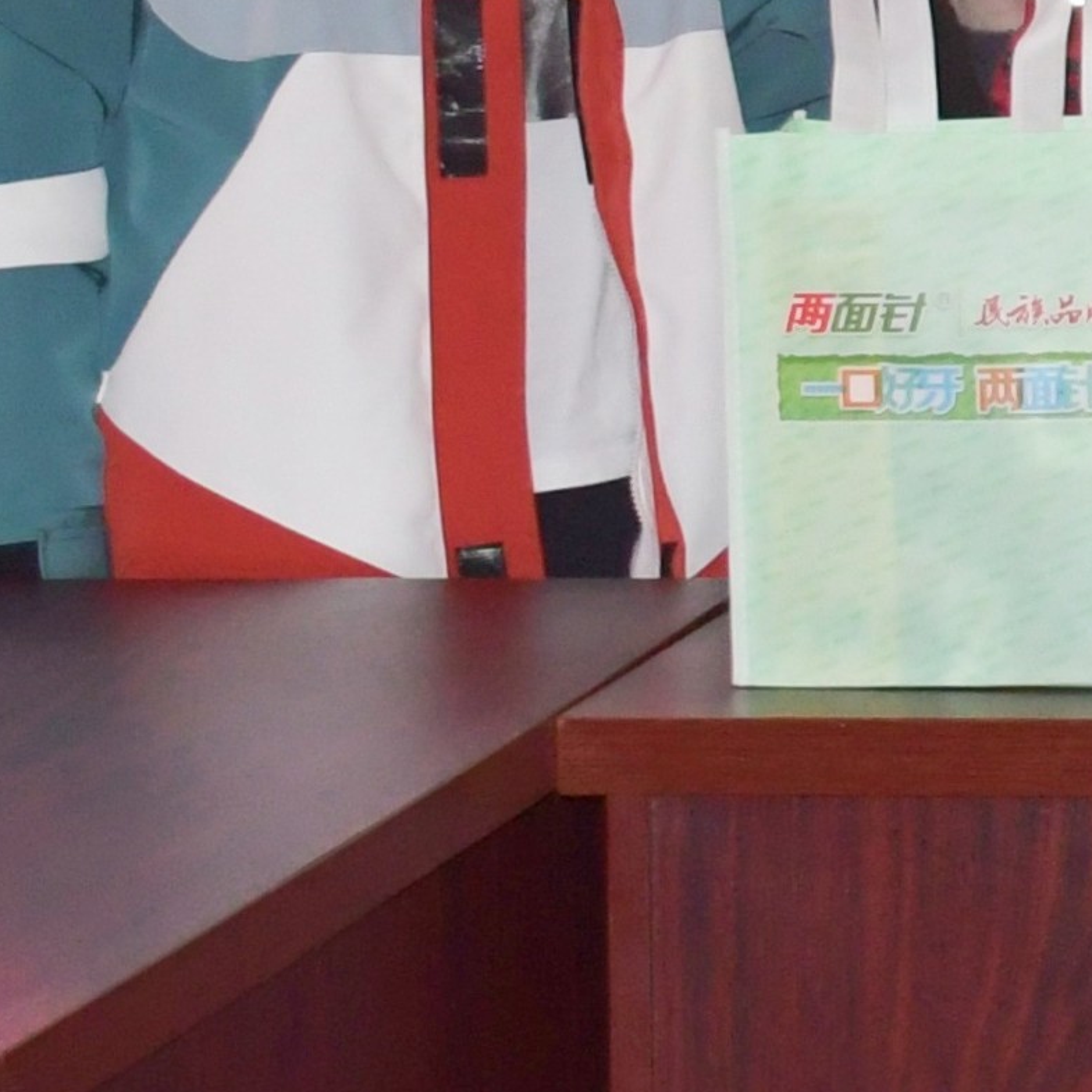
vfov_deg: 8.3
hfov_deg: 7.4
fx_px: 7424
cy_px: -264
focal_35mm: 208
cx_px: 3240
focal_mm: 26
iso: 1250
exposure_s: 1/160
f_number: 5
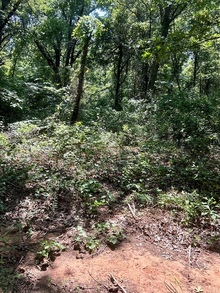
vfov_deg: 61.5
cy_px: 131
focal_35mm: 29
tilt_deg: -6.4
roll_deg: -5.2
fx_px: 246
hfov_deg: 48.2
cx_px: 107
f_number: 1.5
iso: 50
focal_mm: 5.7
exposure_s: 1/539
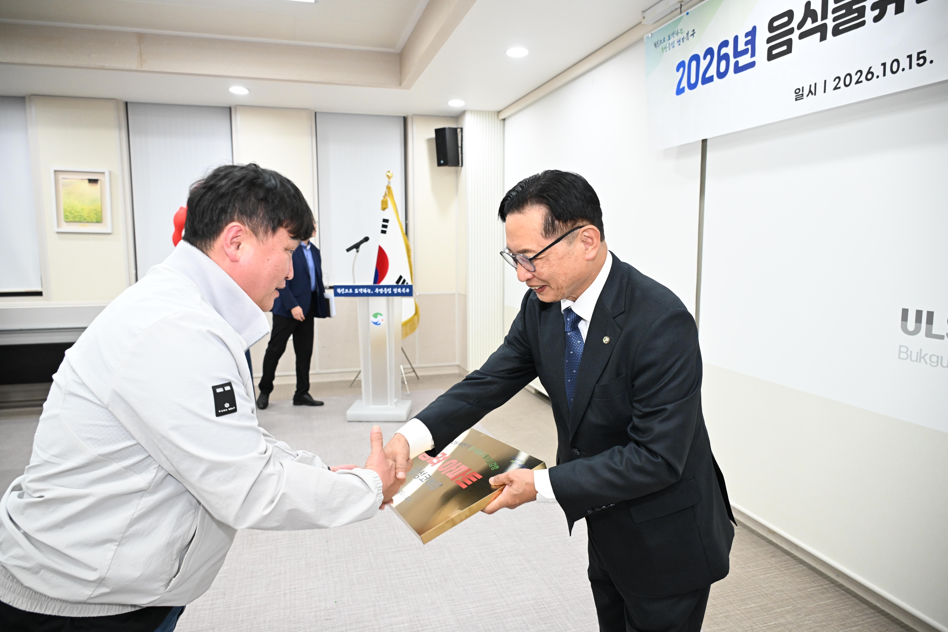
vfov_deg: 53.1
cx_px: 474
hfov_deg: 73.7
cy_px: 316
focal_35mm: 24
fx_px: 632
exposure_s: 1/125
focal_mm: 24
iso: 2000
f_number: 4.5
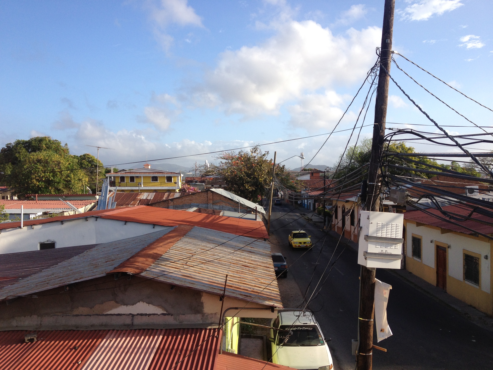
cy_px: 185
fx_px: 498
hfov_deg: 52.6
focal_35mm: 35
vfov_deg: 40.7
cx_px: 246
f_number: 2.4
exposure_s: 1/968
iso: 50
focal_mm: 4.28
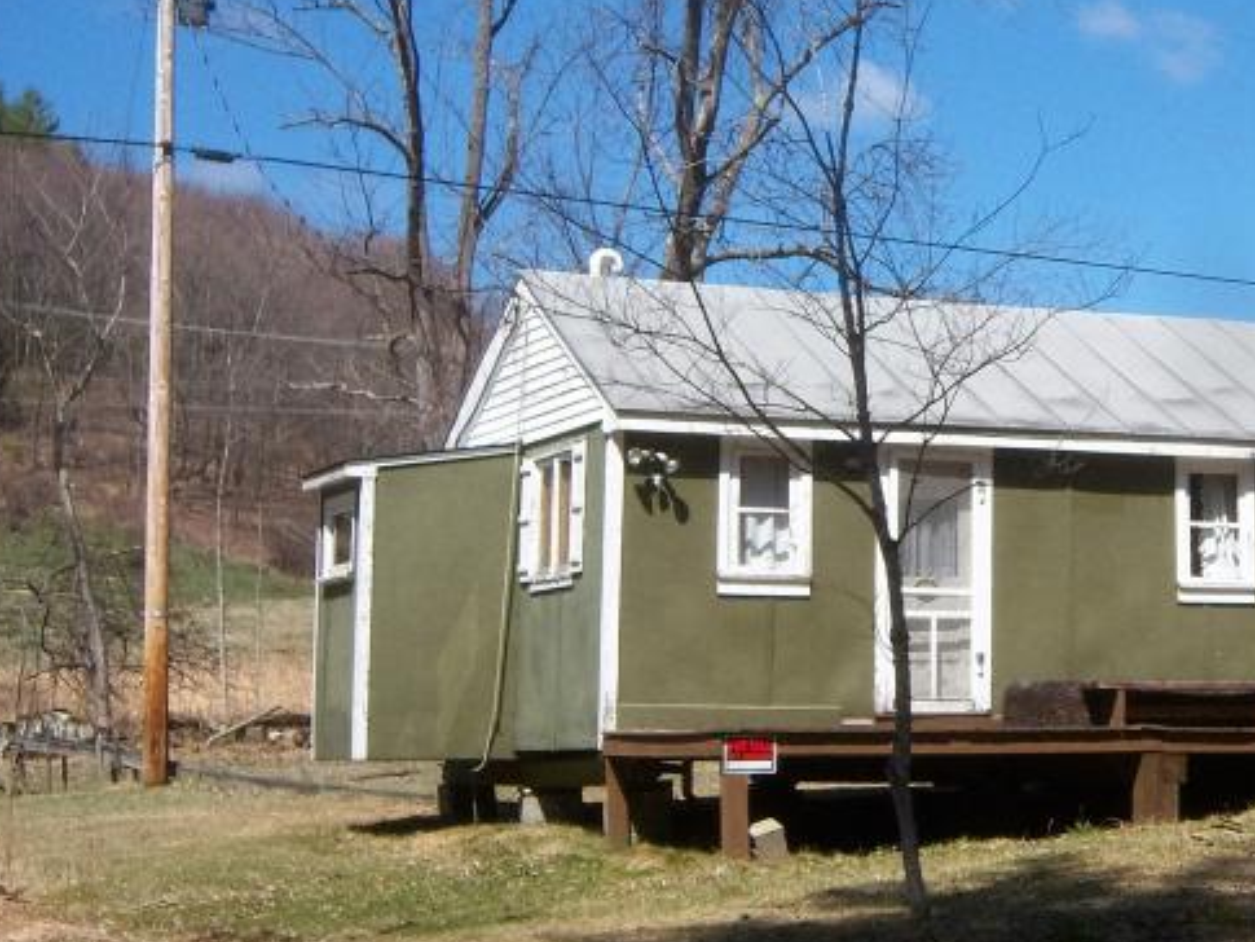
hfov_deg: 24.8
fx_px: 2756
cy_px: 256
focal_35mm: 76
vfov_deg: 19.3
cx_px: 1162
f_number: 4.8
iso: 80
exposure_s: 1/500
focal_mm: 7.5
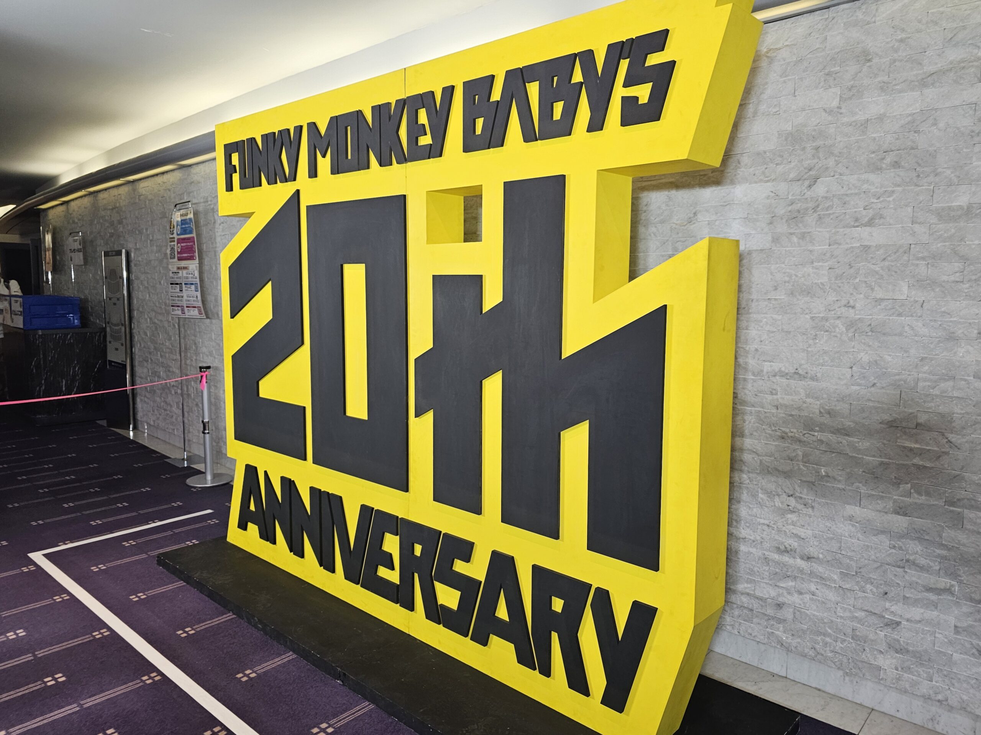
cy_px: 368
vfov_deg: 58.9
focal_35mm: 23
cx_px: 490
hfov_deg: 73.9
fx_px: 652
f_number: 1.7
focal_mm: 6.3
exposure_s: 1/101
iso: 160
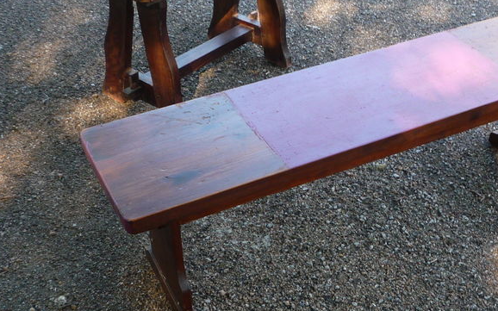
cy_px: 140
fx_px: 746
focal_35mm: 55
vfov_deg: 23.5
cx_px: 296
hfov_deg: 36.8
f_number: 3.3
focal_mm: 5.2
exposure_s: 1/60
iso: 100
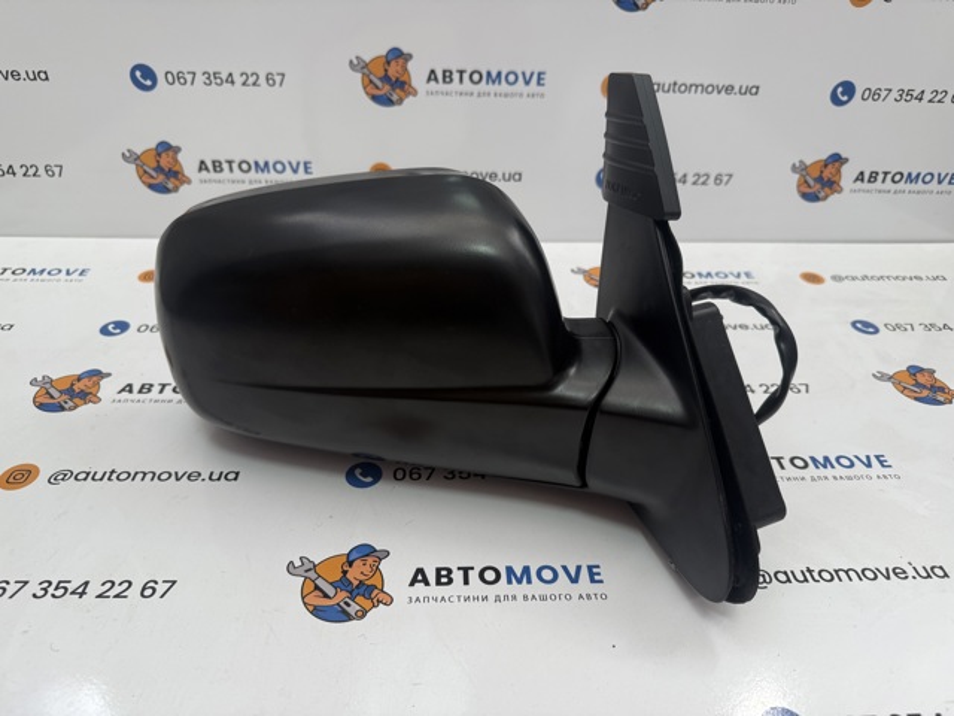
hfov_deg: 71.6
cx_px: 477
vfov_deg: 56.8
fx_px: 661
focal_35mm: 24
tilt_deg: -35.2
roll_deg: -3.0
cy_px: 358
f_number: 1.78
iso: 125
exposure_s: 1/100
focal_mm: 6.76
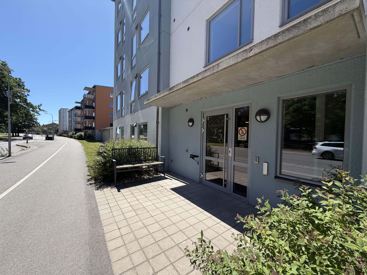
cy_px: 138
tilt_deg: -0.3
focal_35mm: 14
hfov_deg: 102.1
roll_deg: -0.9
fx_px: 148
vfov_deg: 85.7
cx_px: 184
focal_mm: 2.22
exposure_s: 1/770
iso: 32
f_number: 2.2
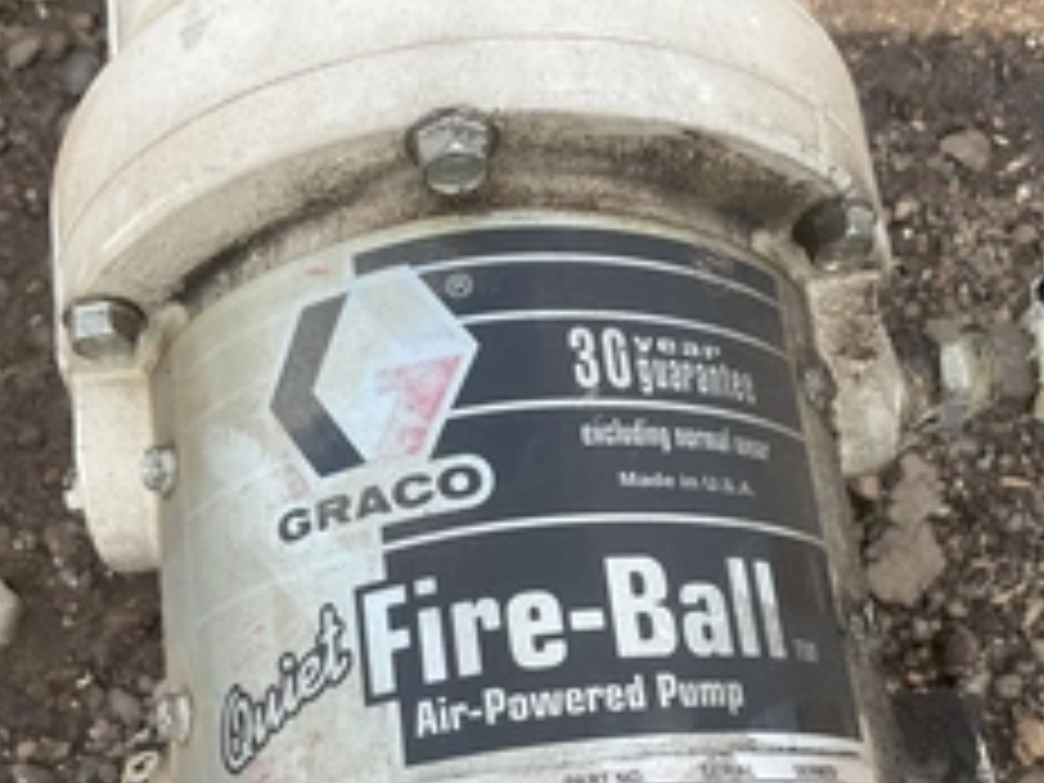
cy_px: 626
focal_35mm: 50
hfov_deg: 38.2
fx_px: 1508
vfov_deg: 28.5
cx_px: 544
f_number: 1.8
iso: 25
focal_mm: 3
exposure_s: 1/829
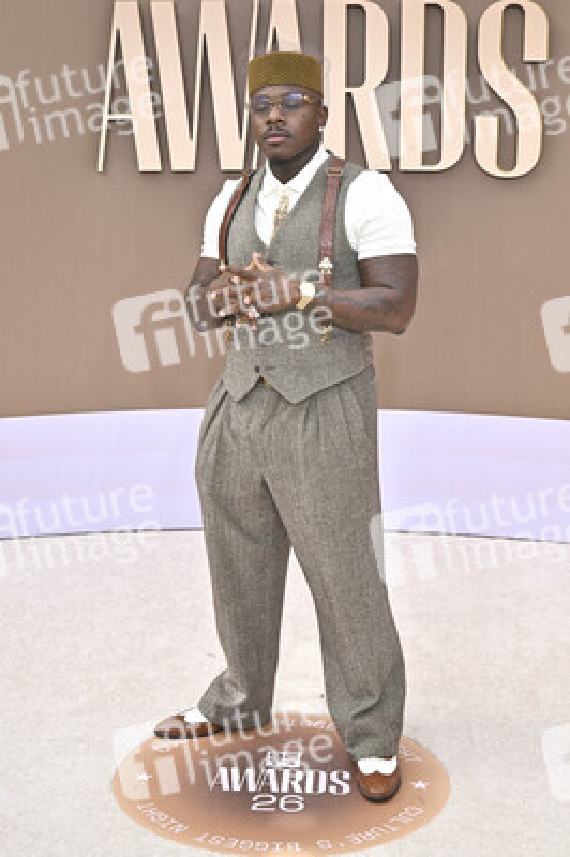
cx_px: 285
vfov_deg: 31.9
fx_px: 1499
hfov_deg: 21.5
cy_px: 428
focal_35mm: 63
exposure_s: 1/320
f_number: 10
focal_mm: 63
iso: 400
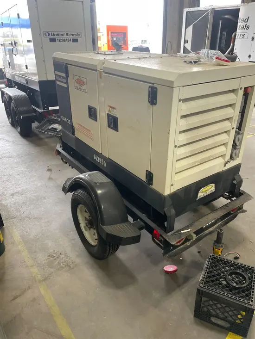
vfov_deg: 67.3
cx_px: 128
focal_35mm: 26
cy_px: 170
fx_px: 255
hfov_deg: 53.1
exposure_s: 1/121
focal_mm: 4.2
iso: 125
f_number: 1.6
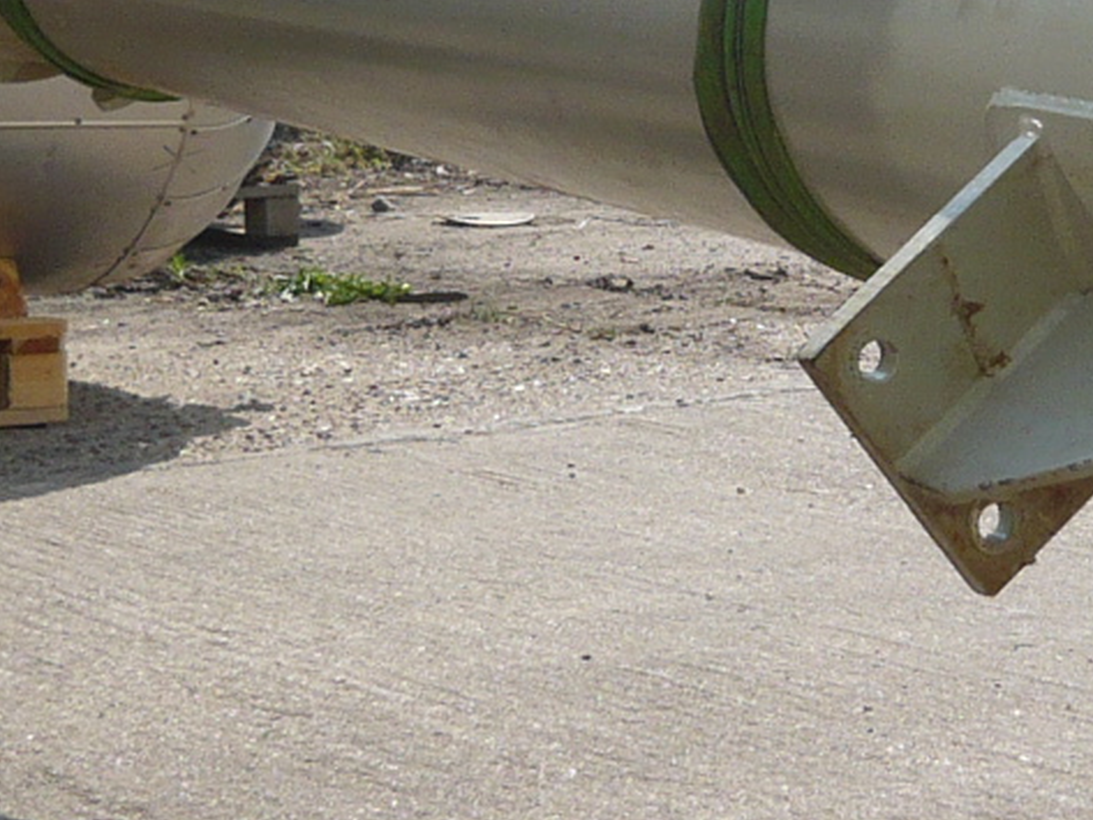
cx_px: 1070
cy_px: 53
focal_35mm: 138
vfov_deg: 10.7
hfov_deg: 14.1
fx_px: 4358
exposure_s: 1/125
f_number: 9
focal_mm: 5.5
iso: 100
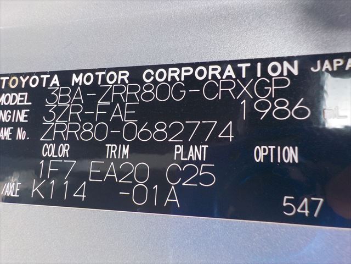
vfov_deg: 46.8
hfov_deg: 60.0
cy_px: 132
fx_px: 304
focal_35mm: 30
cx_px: 176
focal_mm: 4.1
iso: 125
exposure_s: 1/60
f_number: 3.3
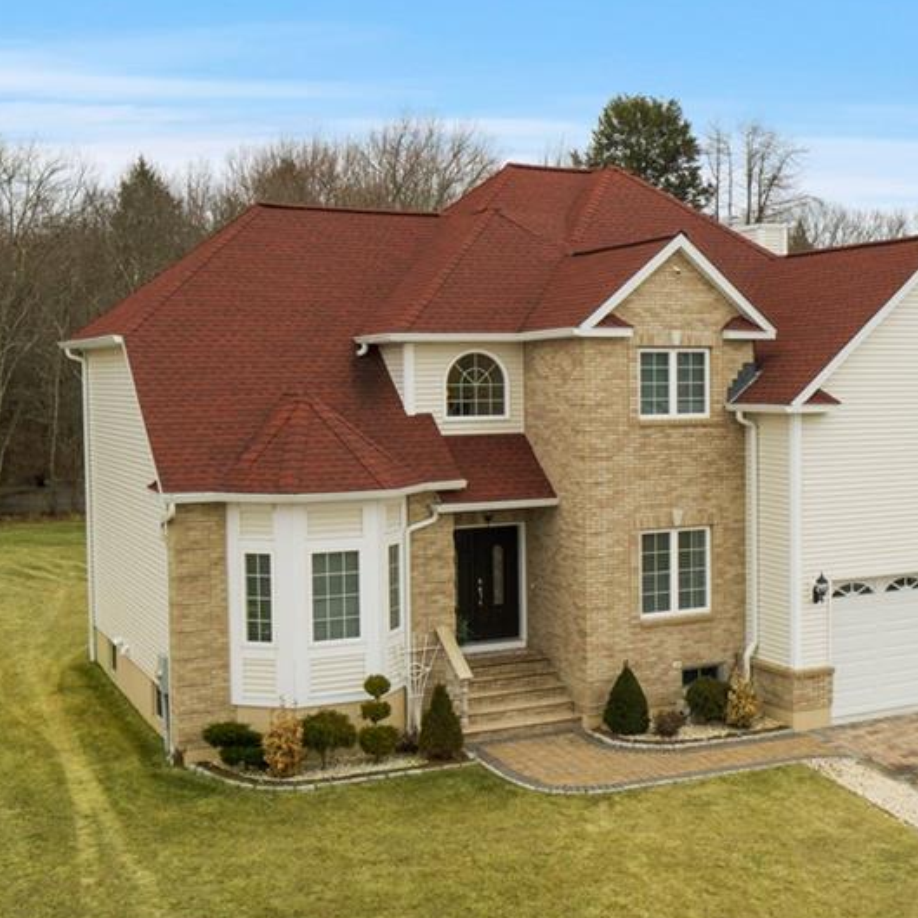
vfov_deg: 36.8
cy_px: 445
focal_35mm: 46
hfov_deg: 36.3
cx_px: 626
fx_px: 1380
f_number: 4.5
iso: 100
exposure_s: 1/50
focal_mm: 10.26
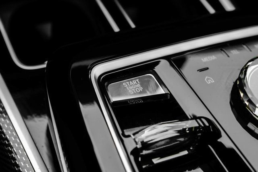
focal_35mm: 50
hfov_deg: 39.6
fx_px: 358
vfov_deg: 27.0
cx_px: 129
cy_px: 86
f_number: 8
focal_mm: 50
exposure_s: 1/320
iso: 640
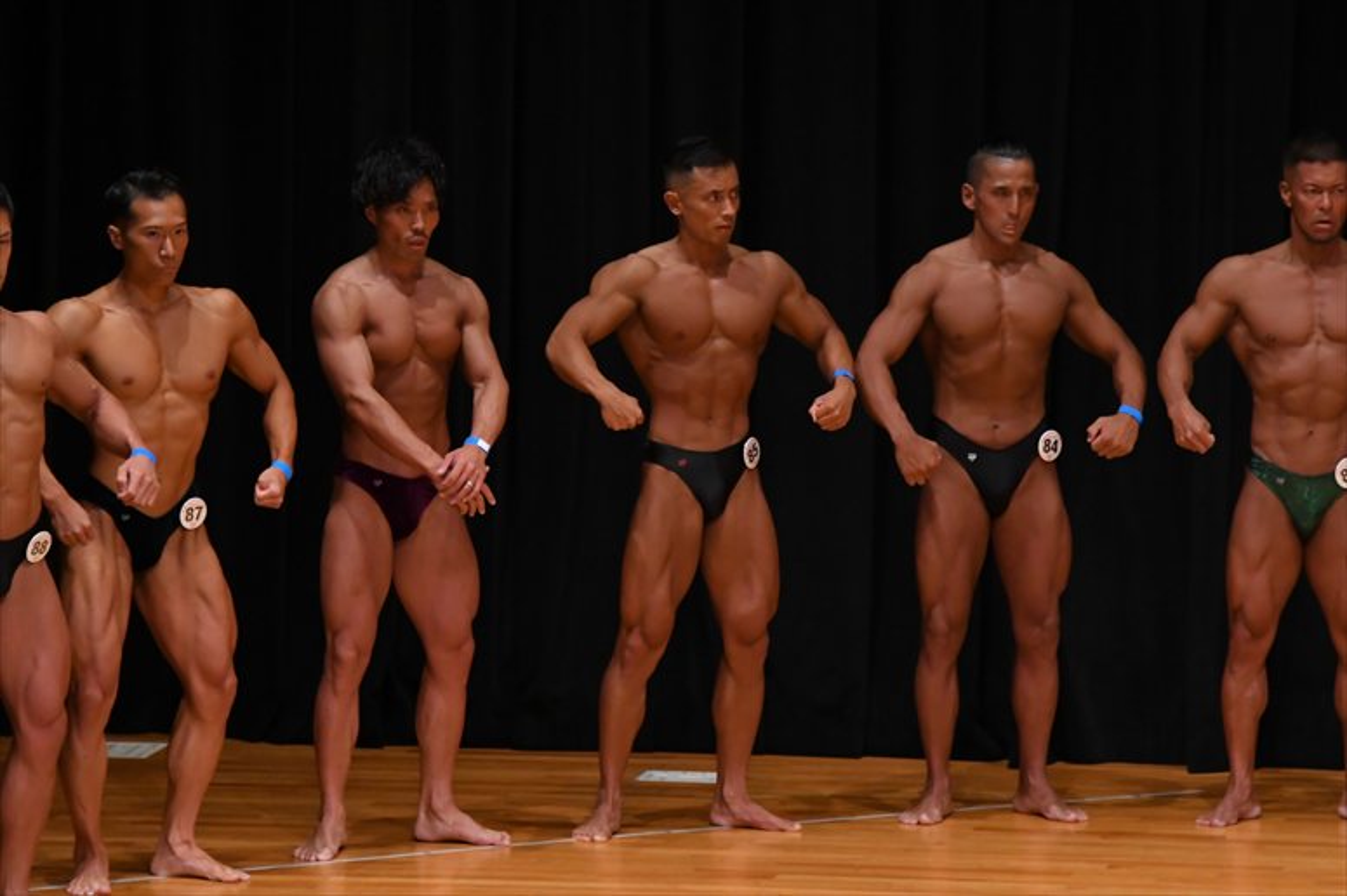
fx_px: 10659
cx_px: 674
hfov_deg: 7.2
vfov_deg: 4.8
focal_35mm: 285
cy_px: 448
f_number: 5.6
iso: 3200
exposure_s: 1/400
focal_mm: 190
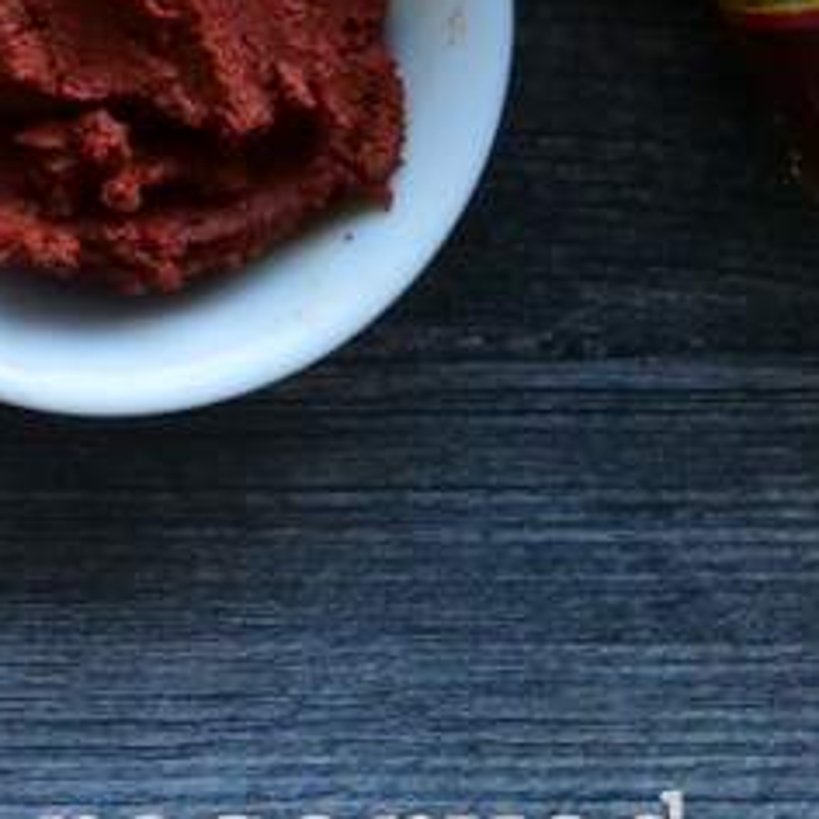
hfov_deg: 6.1
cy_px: -642
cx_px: -725
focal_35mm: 279
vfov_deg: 6.2
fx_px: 7468
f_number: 6.3
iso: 1250
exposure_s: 1/80
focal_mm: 31
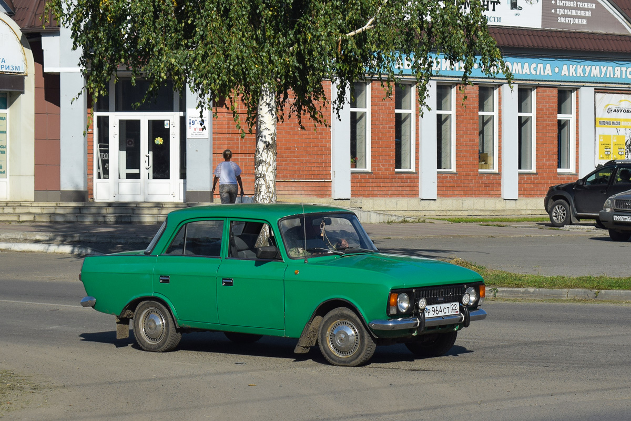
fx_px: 1446
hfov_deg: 24.6
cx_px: 316
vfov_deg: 16.6
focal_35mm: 82
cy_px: 210
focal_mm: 55
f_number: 7.1
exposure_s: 1/1250
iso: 200
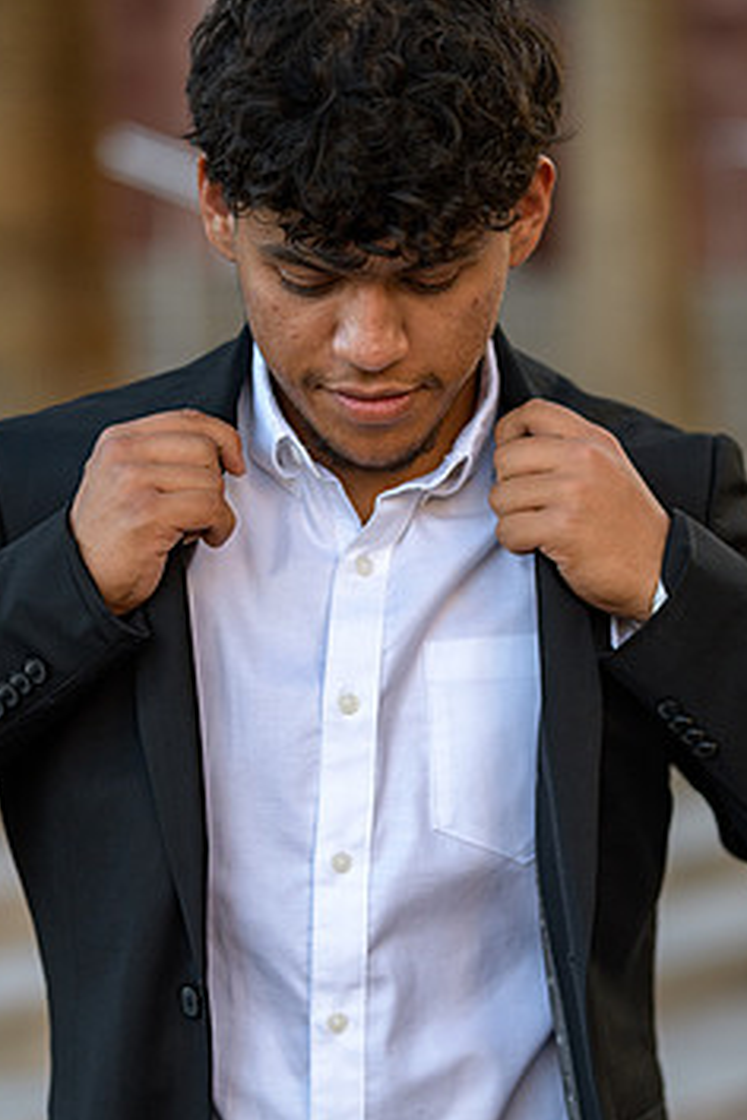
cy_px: 623
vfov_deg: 16.1
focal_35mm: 127
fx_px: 3953
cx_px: 377
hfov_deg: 10.8
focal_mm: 100
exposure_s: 1/400
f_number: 3.2
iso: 250
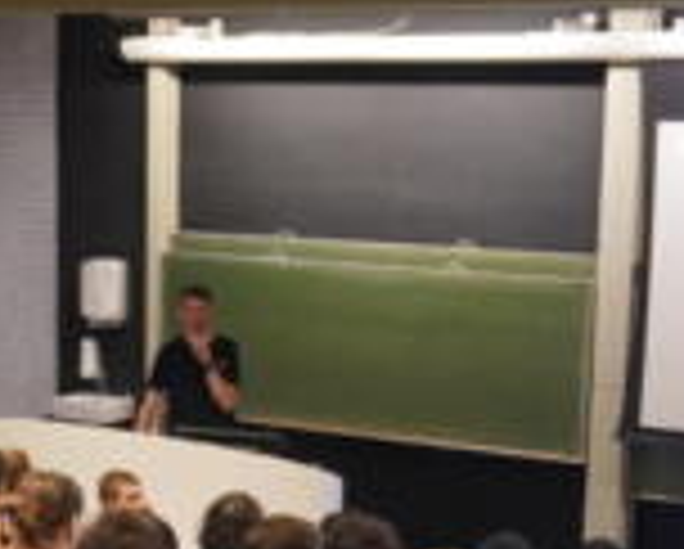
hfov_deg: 18.7
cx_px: 171
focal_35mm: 102
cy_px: 554
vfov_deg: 14.9
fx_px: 2068
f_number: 4
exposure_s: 1/160
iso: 3200
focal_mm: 22
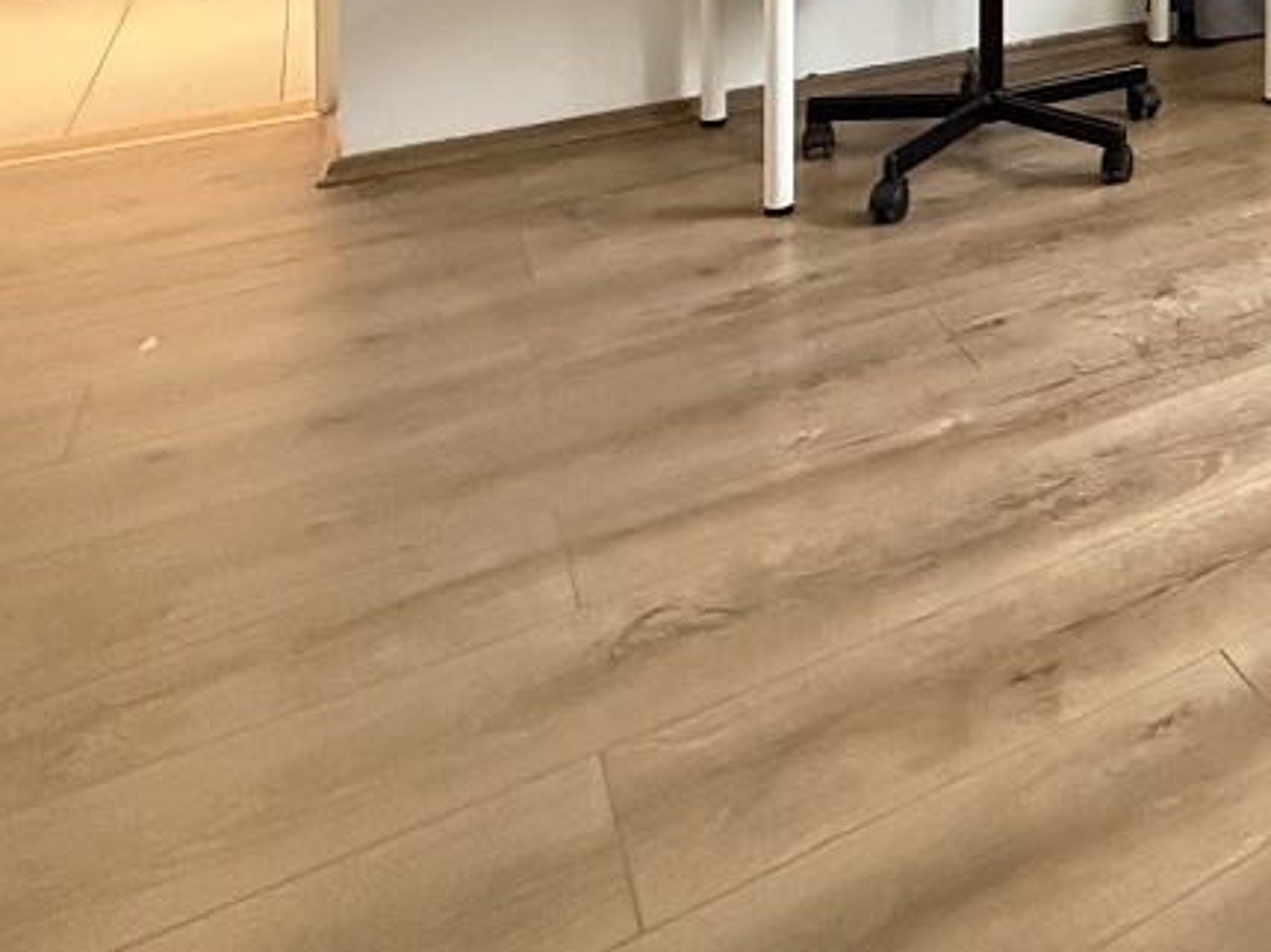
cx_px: 1436
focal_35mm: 39
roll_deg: -0.5
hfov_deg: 38.5
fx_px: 1432
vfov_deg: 29.1
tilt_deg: -1.2
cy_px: -318
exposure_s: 1/40
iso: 1600
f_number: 2.2
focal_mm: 2.22
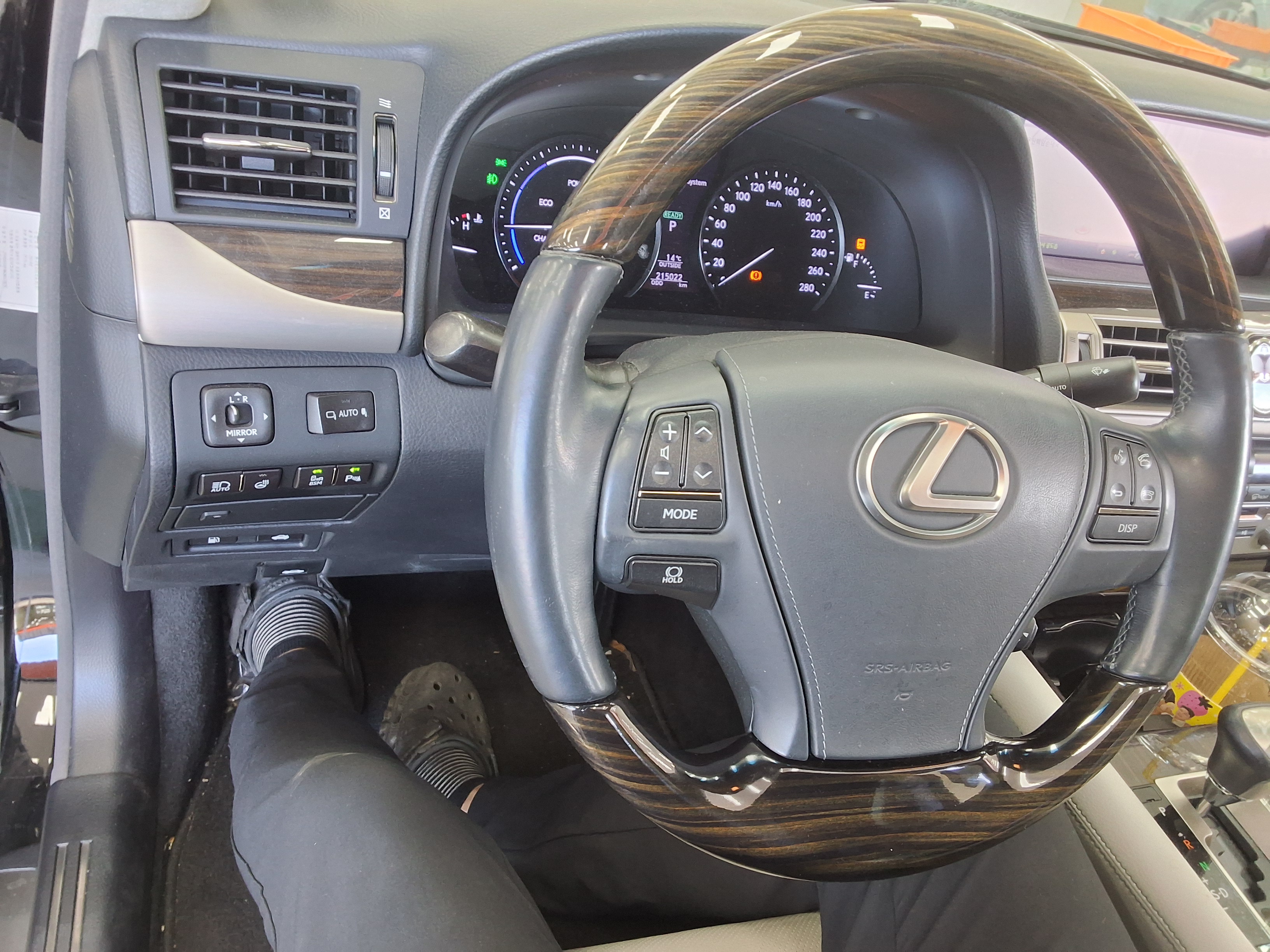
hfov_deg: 63.4
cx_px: 635
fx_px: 1027
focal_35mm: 28
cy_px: 476
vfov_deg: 49.7
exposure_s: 1/40
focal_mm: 2.91
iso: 100
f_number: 1.9
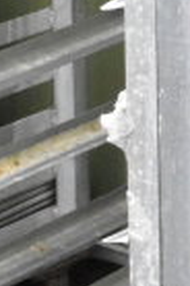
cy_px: 38
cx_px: 558
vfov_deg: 7.9
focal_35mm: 259
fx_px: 2050
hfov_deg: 5.0
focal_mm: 26
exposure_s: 1/800
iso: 6400
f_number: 14
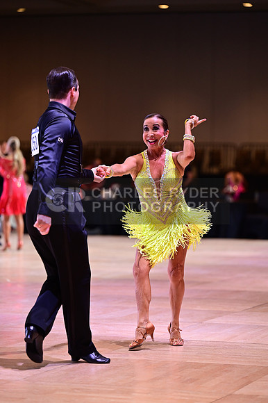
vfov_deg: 15.2
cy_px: 202
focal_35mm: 135
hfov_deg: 10.1
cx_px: 134
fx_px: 1509
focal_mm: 135
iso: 1600
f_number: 2.8
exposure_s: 1/320
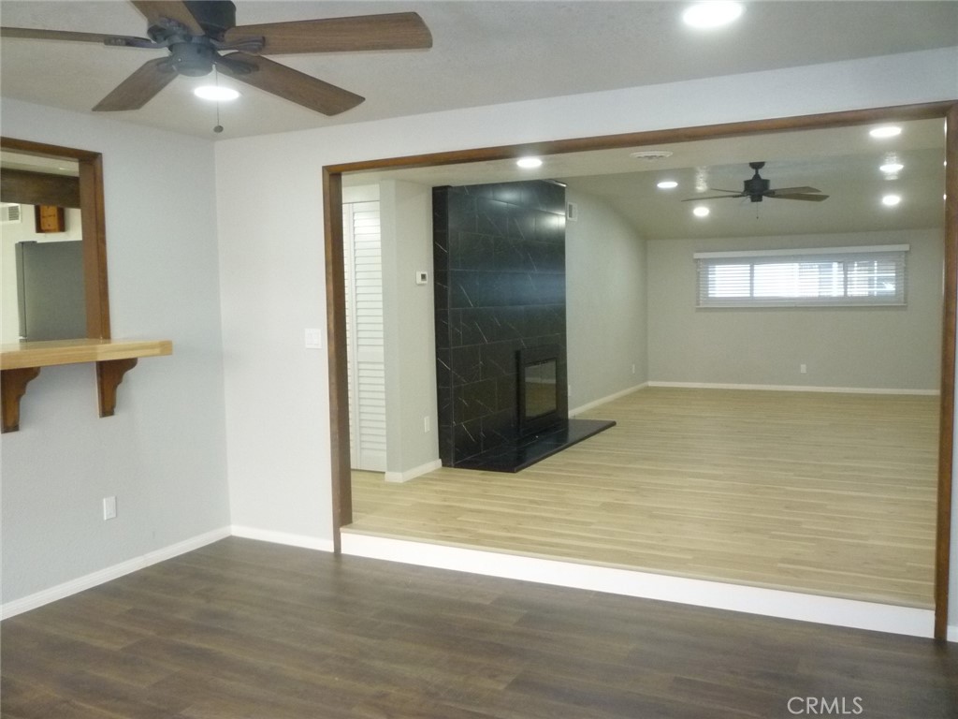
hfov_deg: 61.7
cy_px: 360
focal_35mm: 29
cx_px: 479
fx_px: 803
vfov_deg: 48.2
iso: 400
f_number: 3.3
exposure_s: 1/60
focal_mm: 5.2
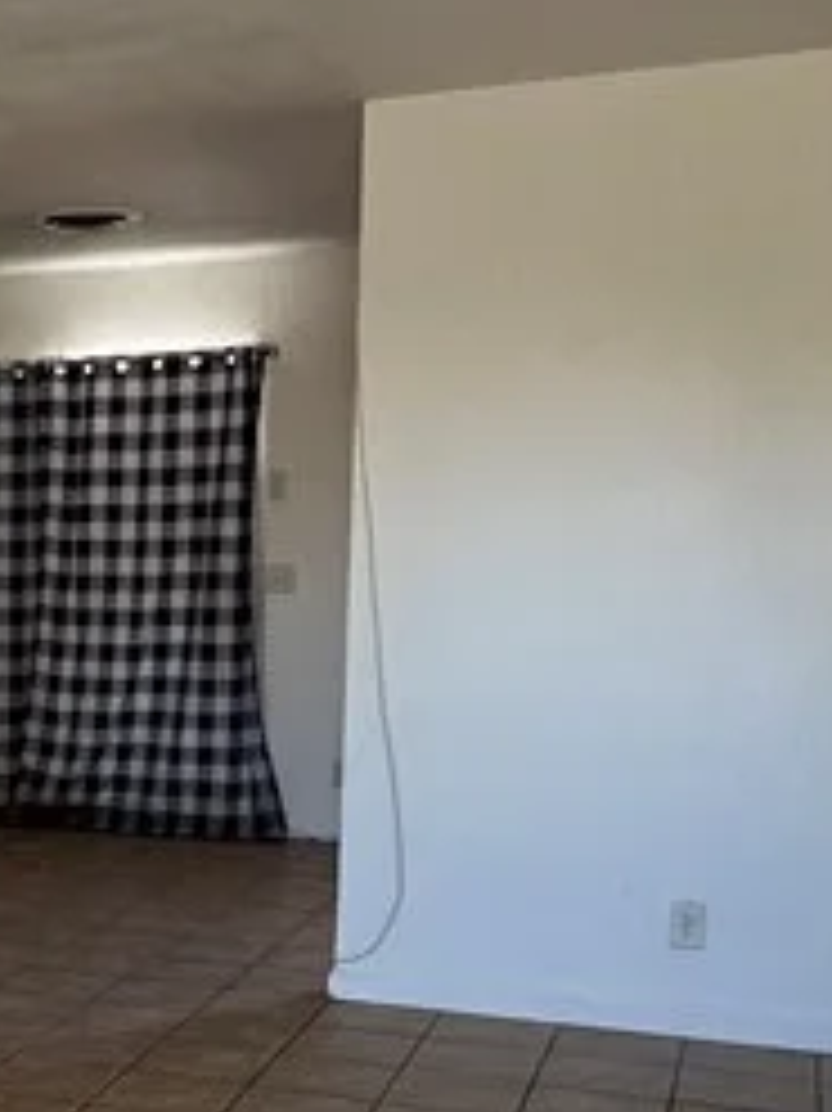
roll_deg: +1.3
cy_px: 824
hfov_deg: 24.3
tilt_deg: -8.4
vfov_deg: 34.9
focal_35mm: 54
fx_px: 1732
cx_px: -193
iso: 250
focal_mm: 1.57
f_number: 1.8
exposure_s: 1/99
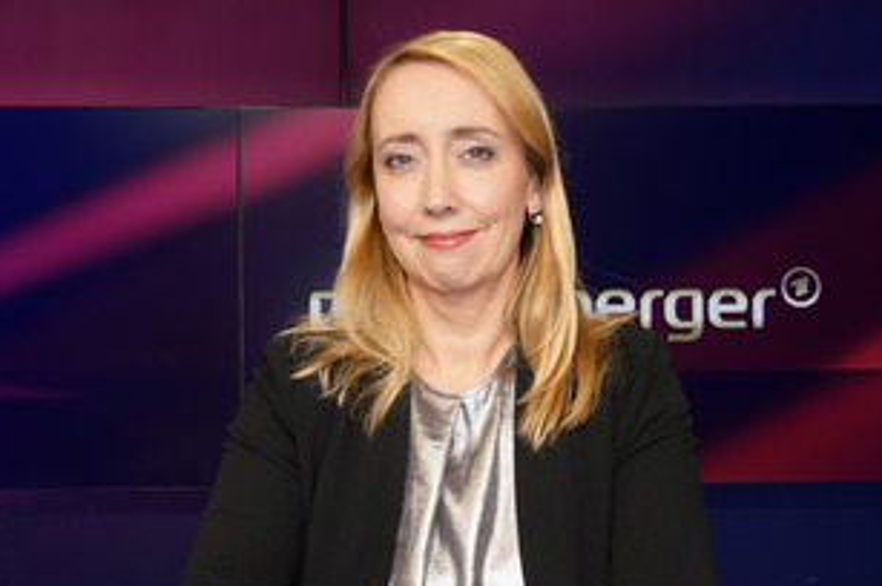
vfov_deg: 28.3
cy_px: 408
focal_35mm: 47
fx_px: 1150
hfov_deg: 41.9
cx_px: 455
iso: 2000
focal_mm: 32
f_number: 5.6
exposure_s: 1/160
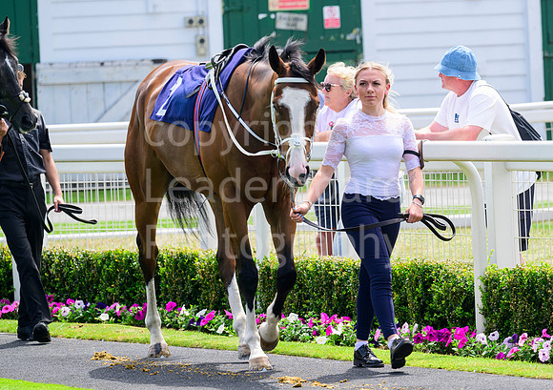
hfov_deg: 6.1
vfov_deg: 4.3
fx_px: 5225
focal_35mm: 334
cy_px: 215
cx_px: 374
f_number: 6.3
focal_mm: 250
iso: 125
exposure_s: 1/250
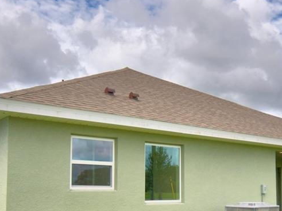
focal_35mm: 47
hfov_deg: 40.1
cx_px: 181
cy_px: 162
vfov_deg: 30.3
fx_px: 383
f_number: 4.5
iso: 100
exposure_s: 1/1600
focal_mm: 10
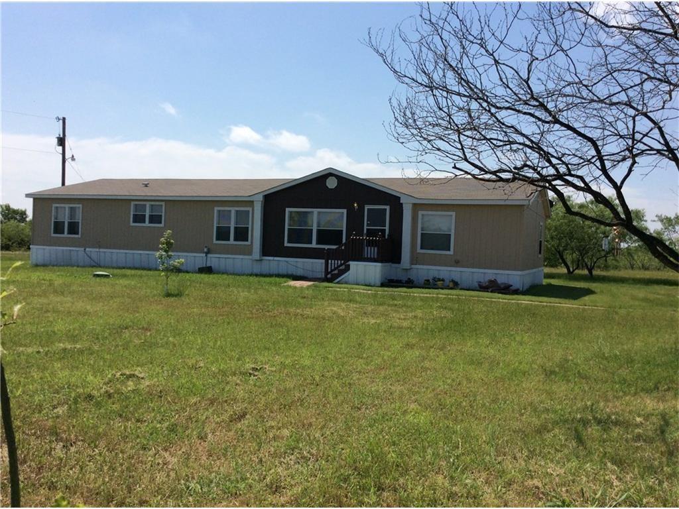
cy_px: 254
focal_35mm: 32
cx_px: 340
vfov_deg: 44.2
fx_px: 628
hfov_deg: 56.8
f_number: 2.4
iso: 32
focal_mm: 3.3
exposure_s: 1/2488
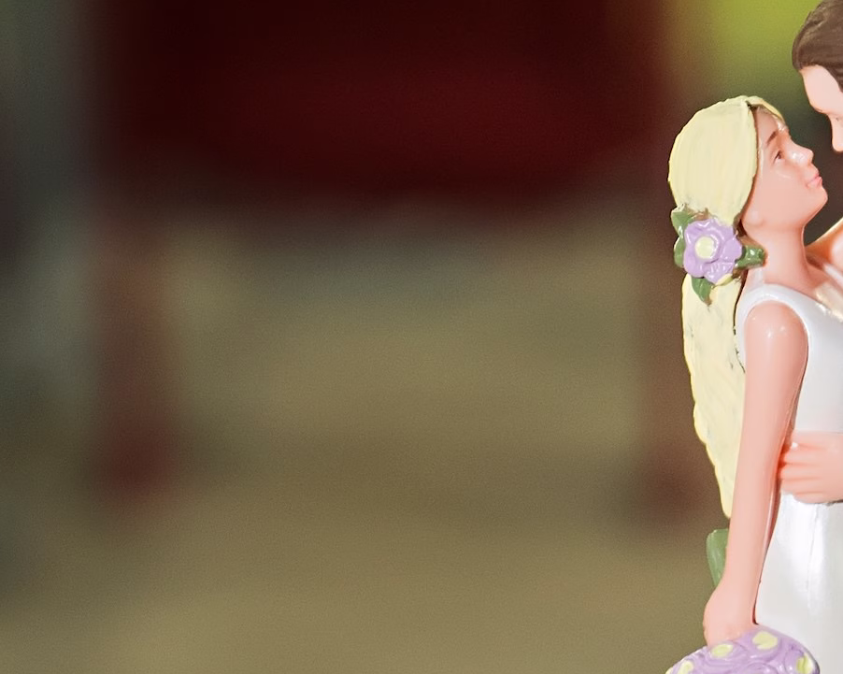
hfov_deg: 12.5
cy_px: 933
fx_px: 3816
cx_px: 725
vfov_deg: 9.9
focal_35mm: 153
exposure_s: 1/160
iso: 2000
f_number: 4.5
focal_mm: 49
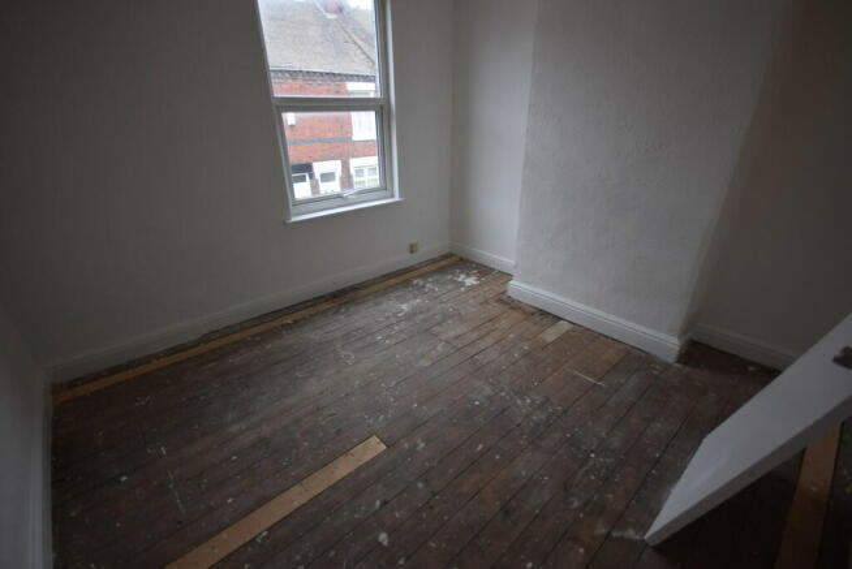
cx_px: 426
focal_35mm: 15
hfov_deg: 100.4
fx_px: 355
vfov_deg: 77.4
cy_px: 284
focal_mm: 10
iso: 200
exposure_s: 1/10
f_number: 4
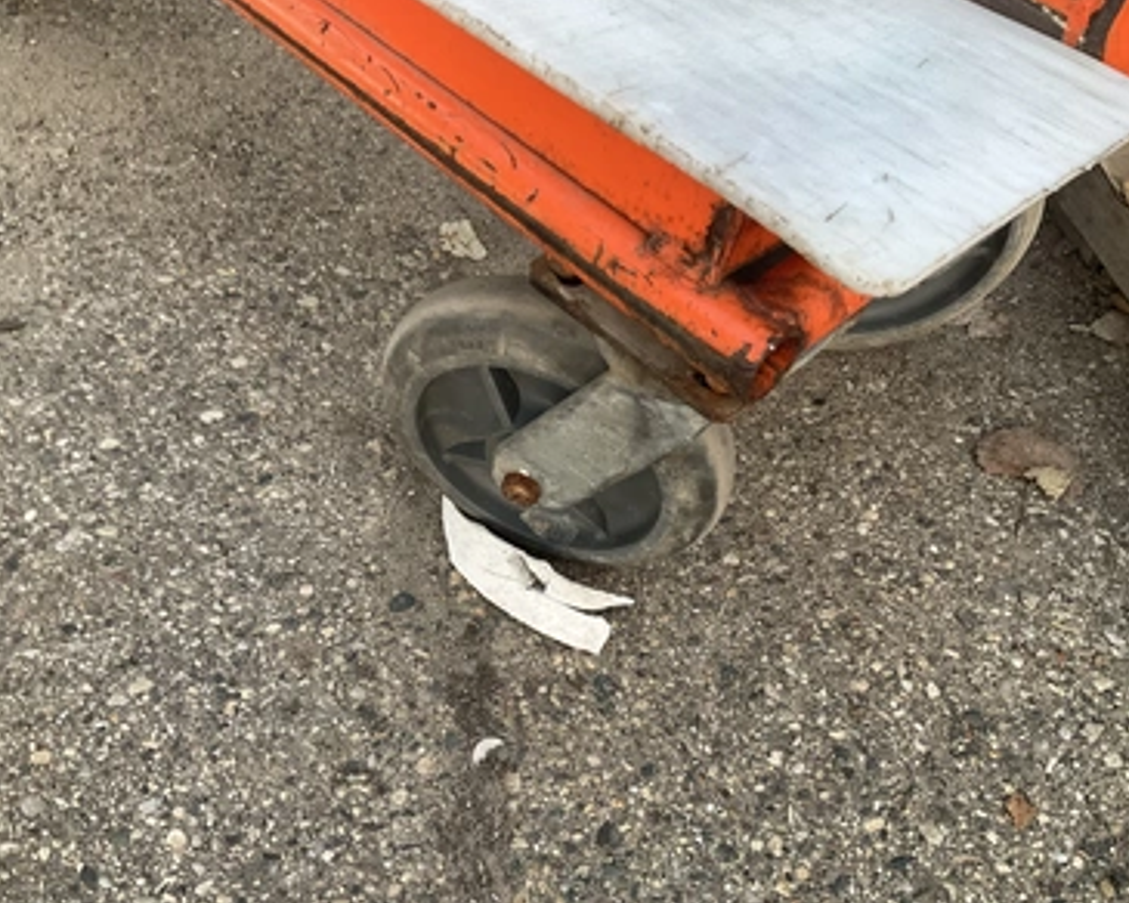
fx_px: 1036
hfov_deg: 57.2
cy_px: 455
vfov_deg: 47.1
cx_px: 563
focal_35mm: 31
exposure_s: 1/96
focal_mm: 3
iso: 64
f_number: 1.8
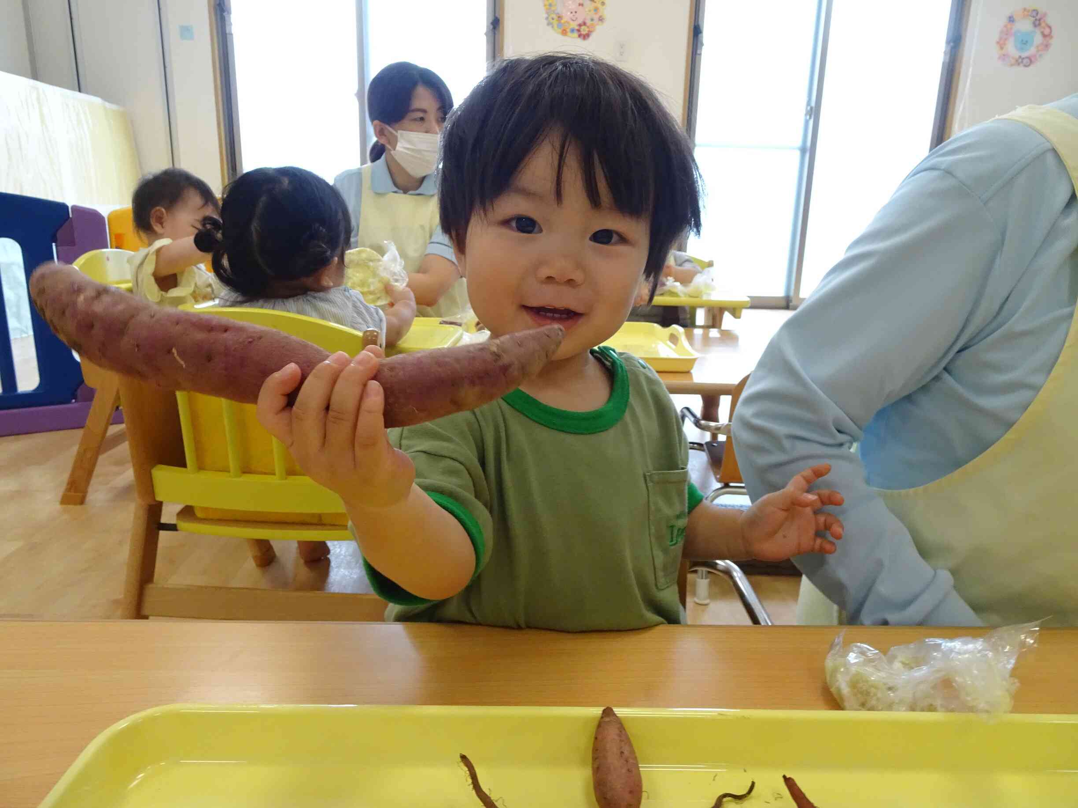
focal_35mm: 24
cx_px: 539
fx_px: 747
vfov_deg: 56.8
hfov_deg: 71.6
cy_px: 404
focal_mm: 4.1
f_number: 3.5
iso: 400
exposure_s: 1/200
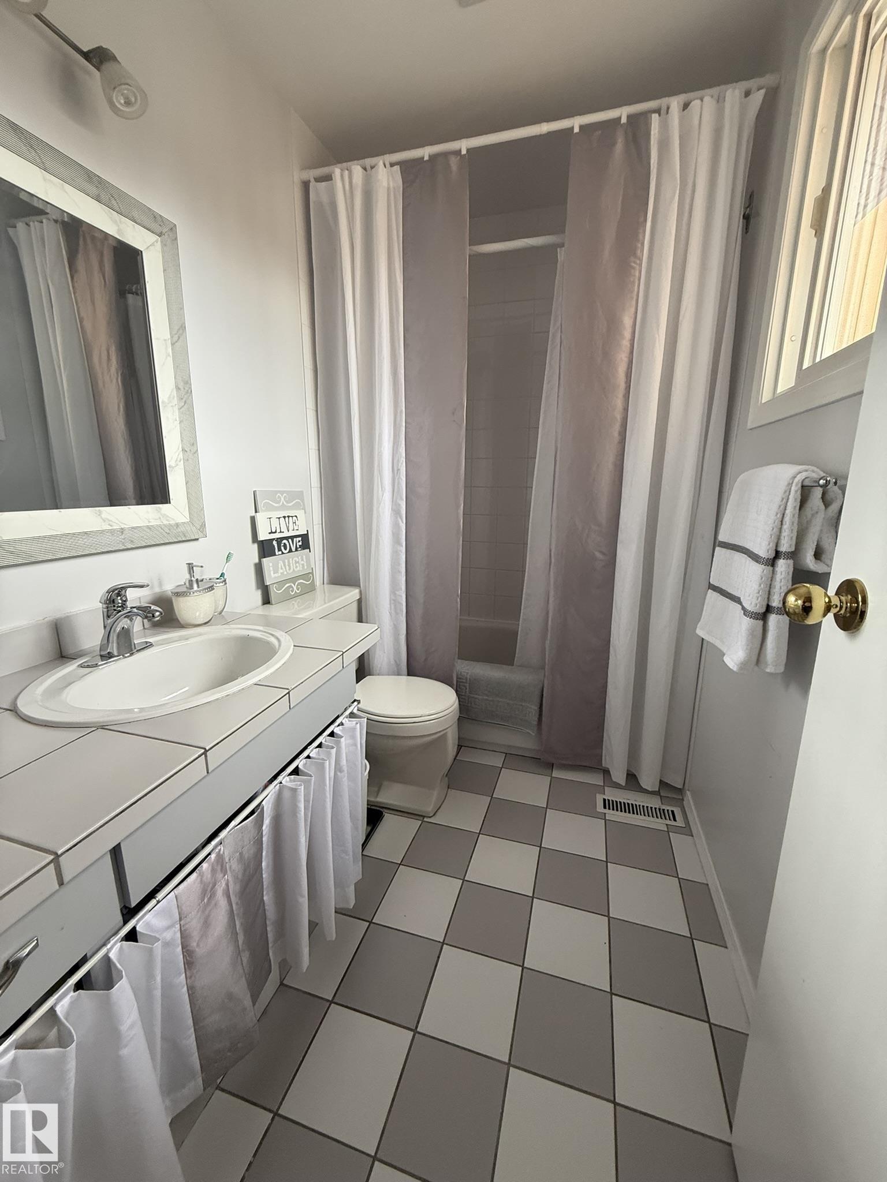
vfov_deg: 102.1
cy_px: 591
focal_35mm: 14
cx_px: 444
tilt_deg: -11.3
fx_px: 478
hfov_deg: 85.7
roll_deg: -0.7
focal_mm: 2.22
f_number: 2.2
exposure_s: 1/99
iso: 200
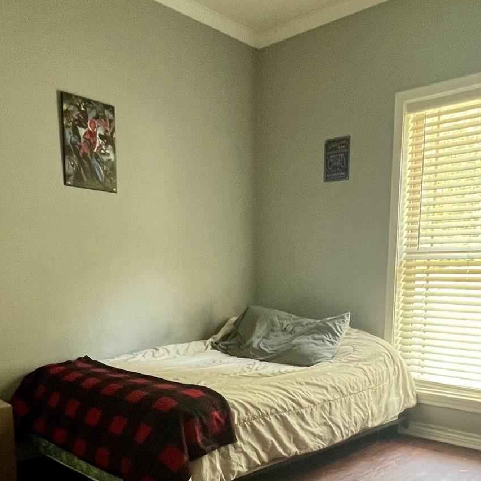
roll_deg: -0.6
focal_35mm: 31
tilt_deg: -9.8
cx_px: 272
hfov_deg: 52.4
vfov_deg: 49.9
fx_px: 487
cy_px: 374
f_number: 1.8
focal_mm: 1.57
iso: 250
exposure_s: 1/62
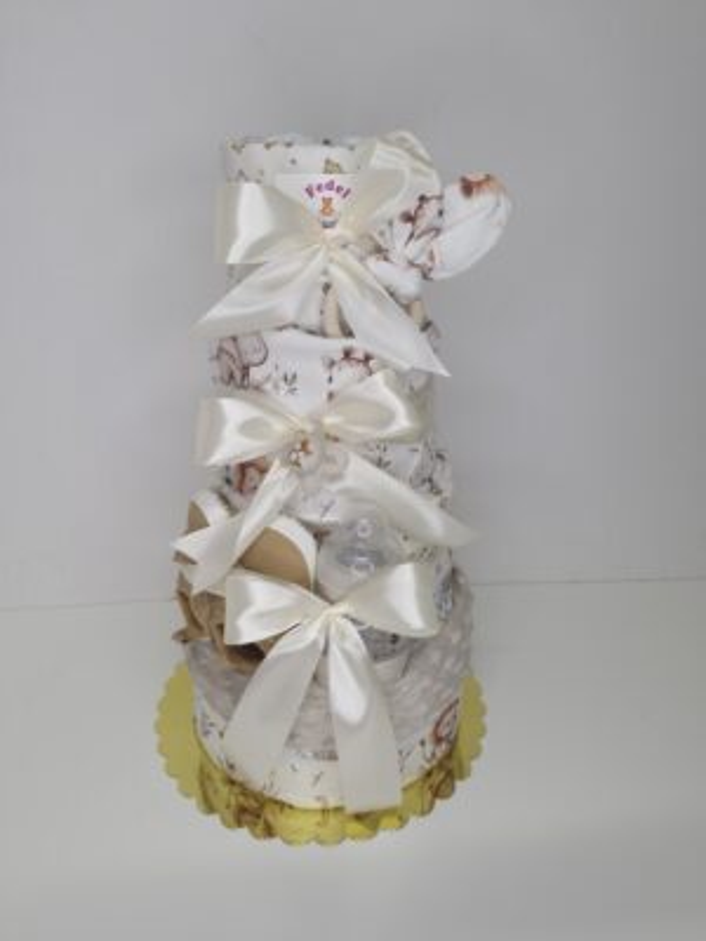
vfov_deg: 73.9
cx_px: 353
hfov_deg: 58.9
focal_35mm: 23
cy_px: 470
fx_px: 625
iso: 50
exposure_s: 1/29
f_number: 1.8
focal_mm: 5.54
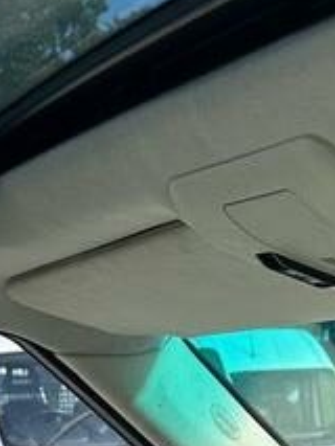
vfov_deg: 15.8
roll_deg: +2.7
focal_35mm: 101
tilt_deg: -19.1
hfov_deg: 14.6
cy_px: 856
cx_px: 211
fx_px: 1302
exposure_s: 1/1227
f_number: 1.78
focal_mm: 6.86
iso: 80
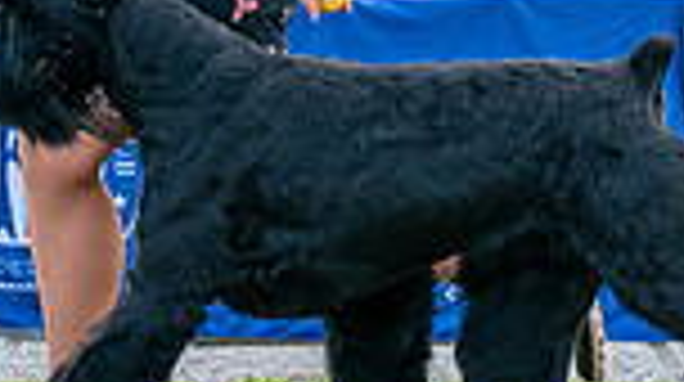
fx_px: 9219
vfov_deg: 2.4
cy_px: -155
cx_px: 153
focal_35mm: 509
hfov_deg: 4.2
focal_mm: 127
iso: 800
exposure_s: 1/1250
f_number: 4.5
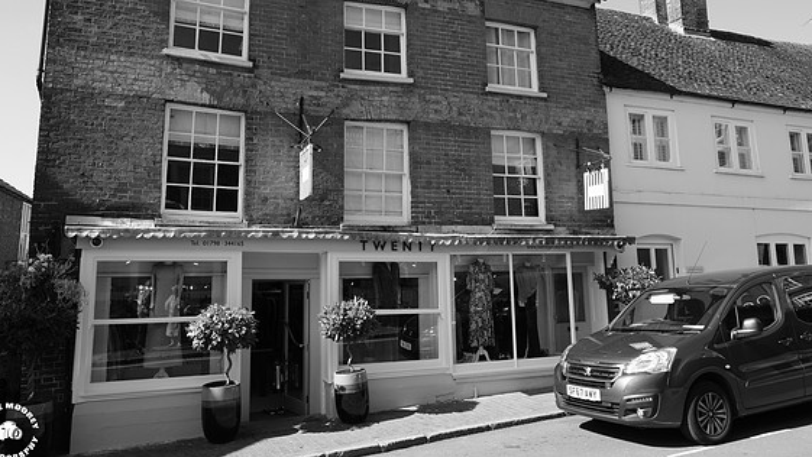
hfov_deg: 71.9
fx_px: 560
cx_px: 394
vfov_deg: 44.2
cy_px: 187
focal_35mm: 26
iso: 200
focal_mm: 15.9
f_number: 9
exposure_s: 1/125
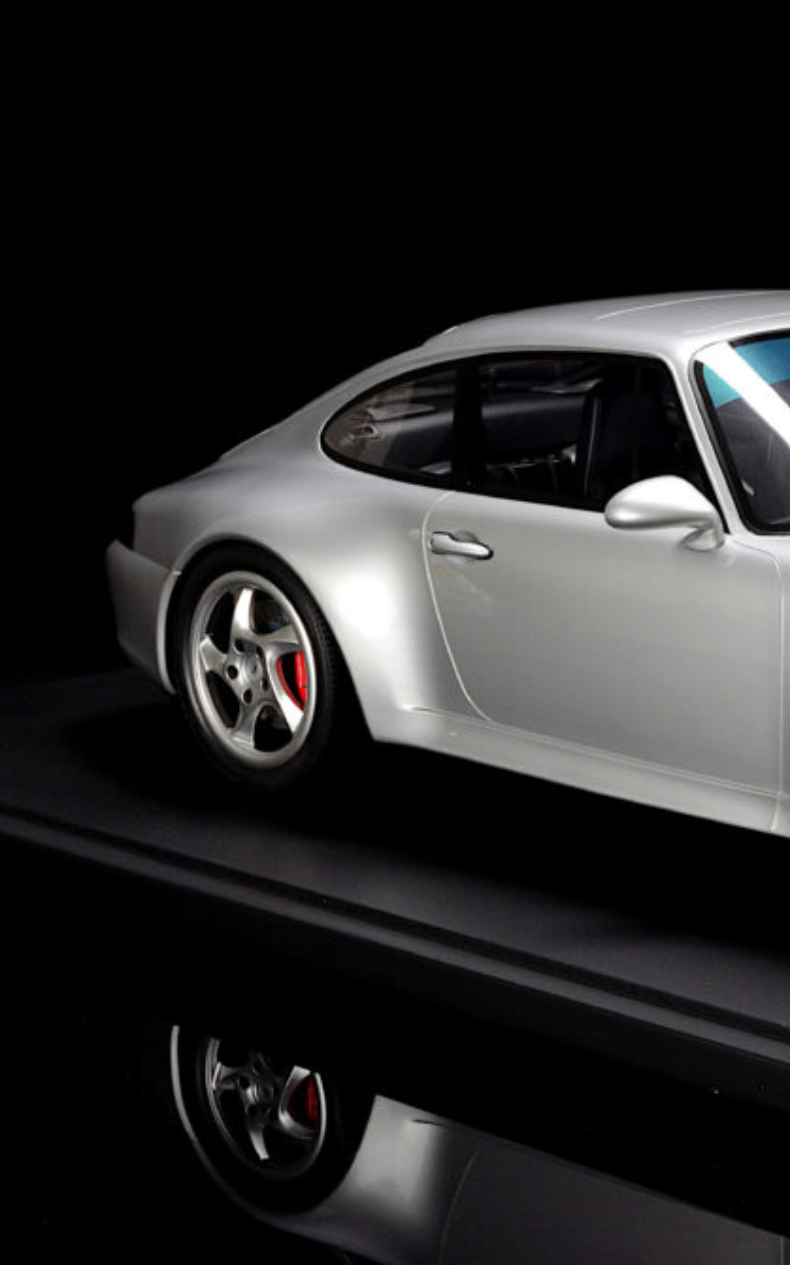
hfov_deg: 12.3
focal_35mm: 105
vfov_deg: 19.9
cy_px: 633
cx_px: 856
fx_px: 3612
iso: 1000
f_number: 18
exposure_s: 1/13
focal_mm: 45
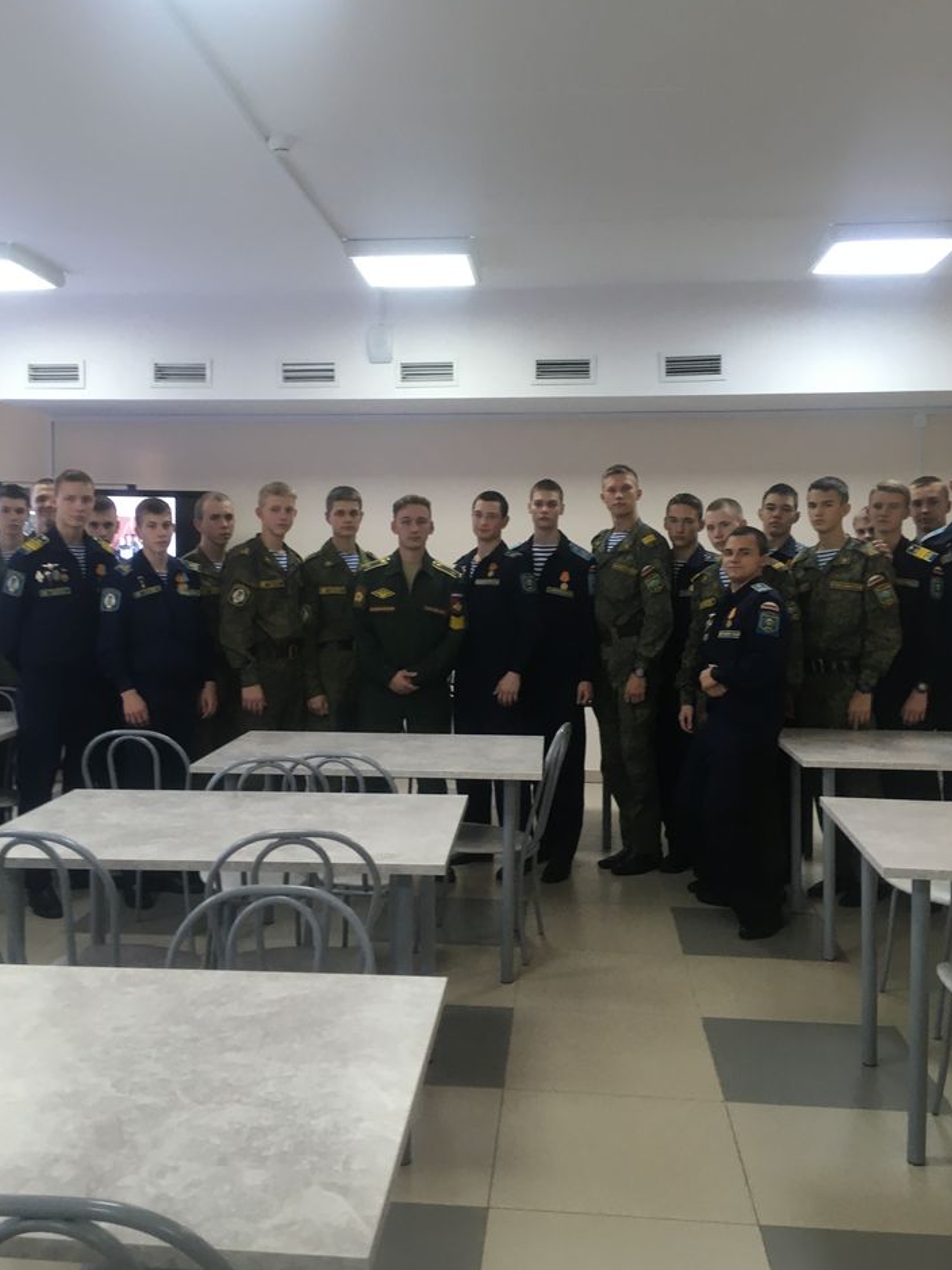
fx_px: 1174
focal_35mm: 32
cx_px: 455
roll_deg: -1.8
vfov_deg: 56.8
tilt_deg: -4.9
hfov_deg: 44.1
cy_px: 601
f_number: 2.2
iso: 100
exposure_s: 1/33
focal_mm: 4.15
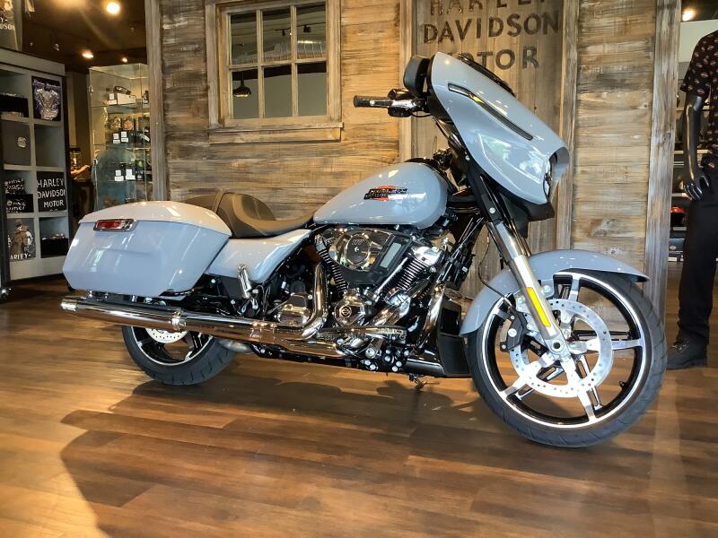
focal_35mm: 31
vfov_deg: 45.4
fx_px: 643
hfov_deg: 58.4
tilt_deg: -8.2
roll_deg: +0.2
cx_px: 359
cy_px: 269
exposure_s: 1/50
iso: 125
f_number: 2.4
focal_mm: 3.3
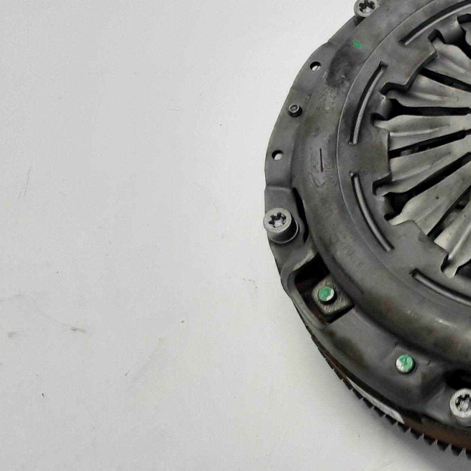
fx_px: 970
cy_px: 290
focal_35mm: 63
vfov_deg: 27.2
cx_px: 550
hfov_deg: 24.9
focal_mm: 2.91
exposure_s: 1/50
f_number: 1.9
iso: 100
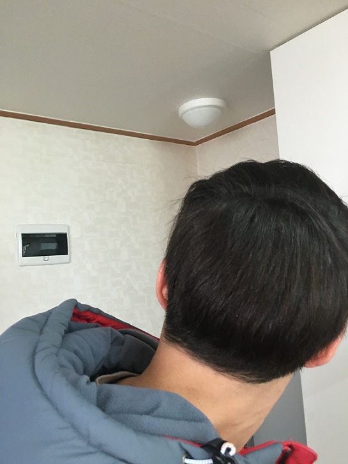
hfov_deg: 48.2
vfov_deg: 61.7
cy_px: 232
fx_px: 389
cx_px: 174
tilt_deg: +1.3
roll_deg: +5.9
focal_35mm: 29
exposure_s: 1/30
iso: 100
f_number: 2.2
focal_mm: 4.15
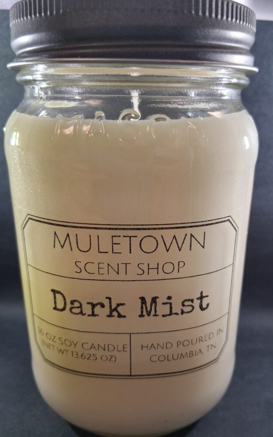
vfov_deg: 66.5
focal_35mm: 28
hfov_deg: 44.4
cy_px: 219
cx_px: 158
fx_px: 333
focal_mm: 3.98
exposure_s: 1/120
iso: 250
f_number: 1.8
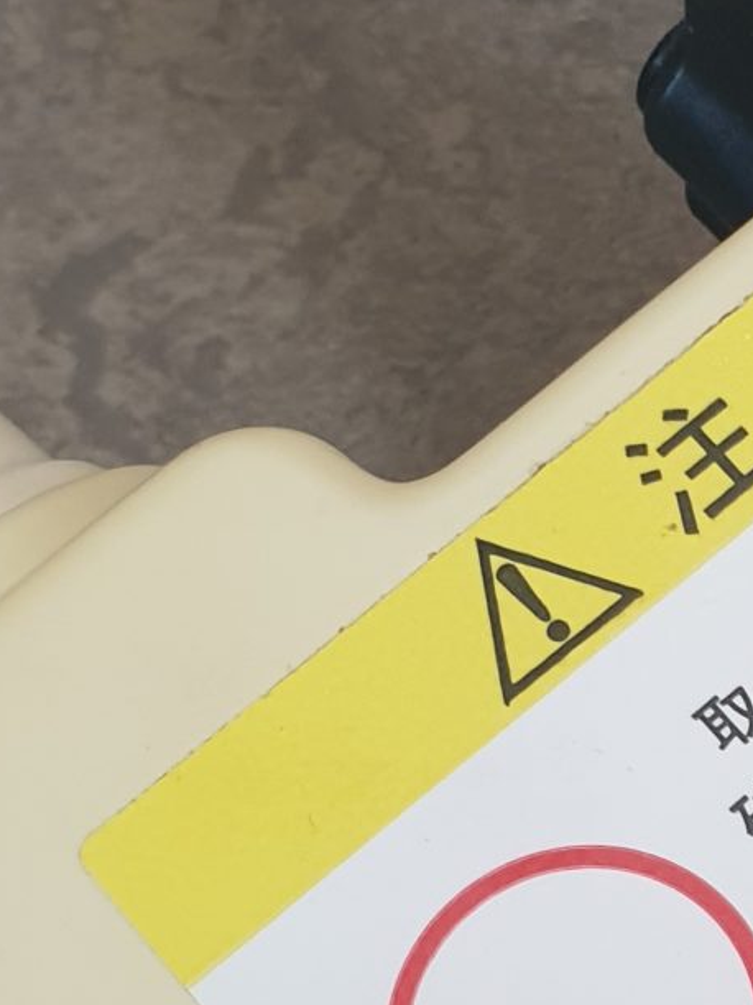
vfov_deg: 17.8
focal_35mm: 109
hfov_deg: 12.9
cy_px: 852
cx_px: 1085
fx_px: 3163
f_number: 2.4
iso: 160
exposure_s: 1/50
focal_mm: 4.3
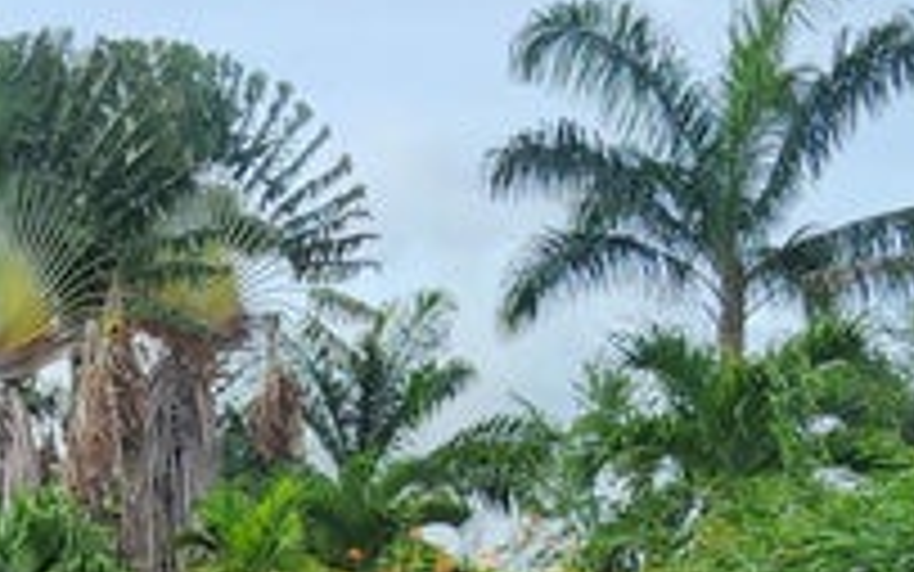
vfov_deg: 19.4
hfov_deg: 33.4
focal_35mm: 58
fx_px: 1445
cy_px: 874
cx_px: 110
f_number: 2.2
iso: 50
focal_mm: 2.2
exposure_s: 1/699
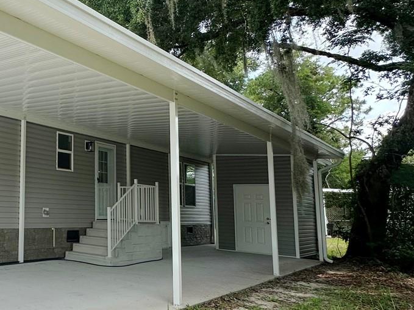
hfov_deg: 44.1
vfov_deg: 42.9
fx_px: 395
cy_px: 159
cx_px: -29
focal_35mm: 33
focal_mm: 2.22
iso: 40
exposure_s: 1/716
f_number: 2.2
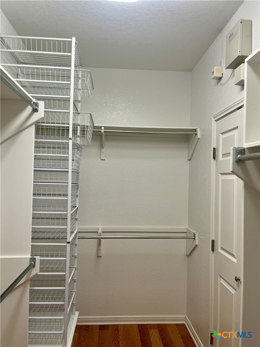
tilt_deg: +0.6
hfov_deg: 53.1
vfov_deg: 67.3
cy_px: 174
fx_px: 260
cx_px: 130
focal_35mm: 26
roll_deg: -1.4
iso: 80
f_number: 1.6
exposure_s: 1/120
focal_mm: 5.1
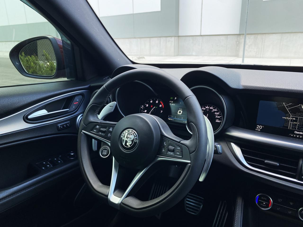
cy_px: 114
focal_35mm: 26
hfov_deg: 67.3
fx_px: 228
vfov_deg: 53.1
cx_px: 152
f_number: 1.8
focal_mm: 4.25
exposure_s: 1/122
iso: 50
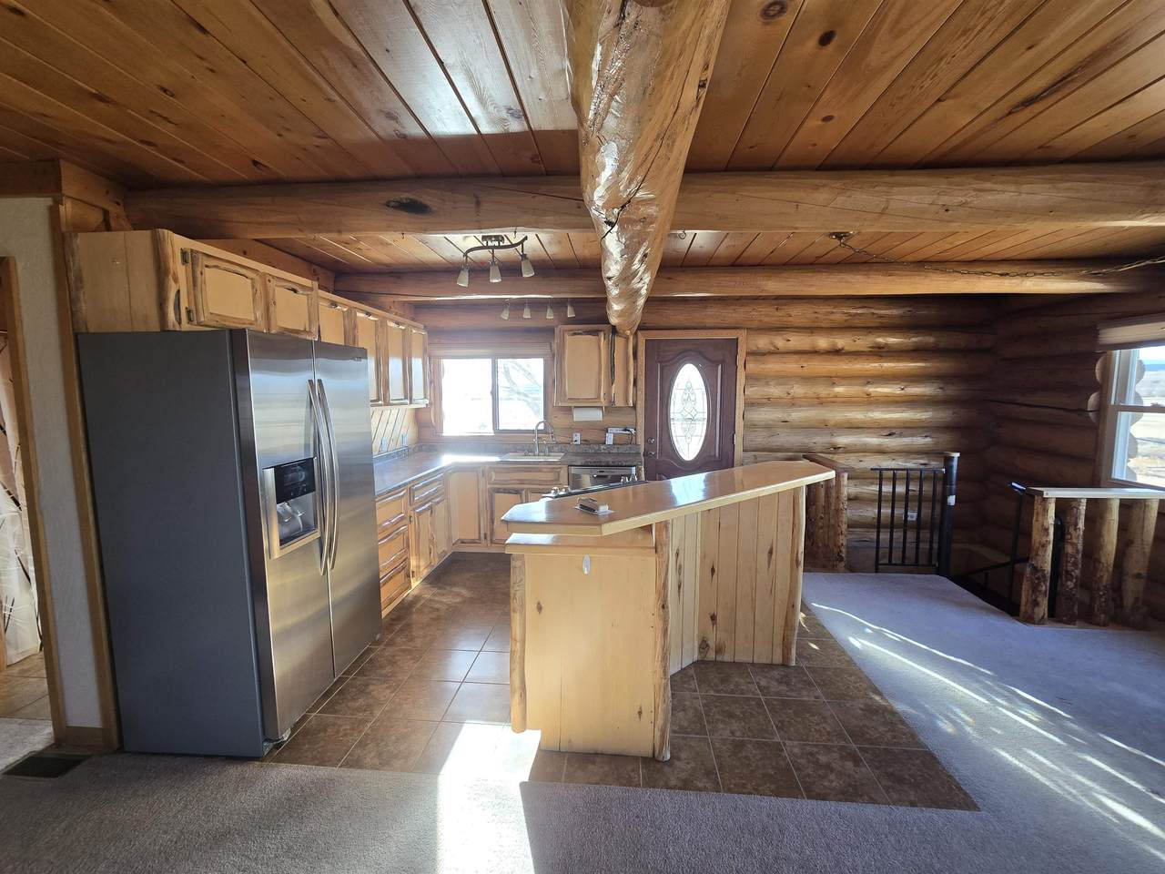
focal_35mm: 13
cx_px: 582
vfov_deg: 89.9
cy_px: 437
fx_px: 438
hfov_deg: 106.2
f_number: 2.2
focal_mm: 2.2
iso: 80
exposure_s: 1/60
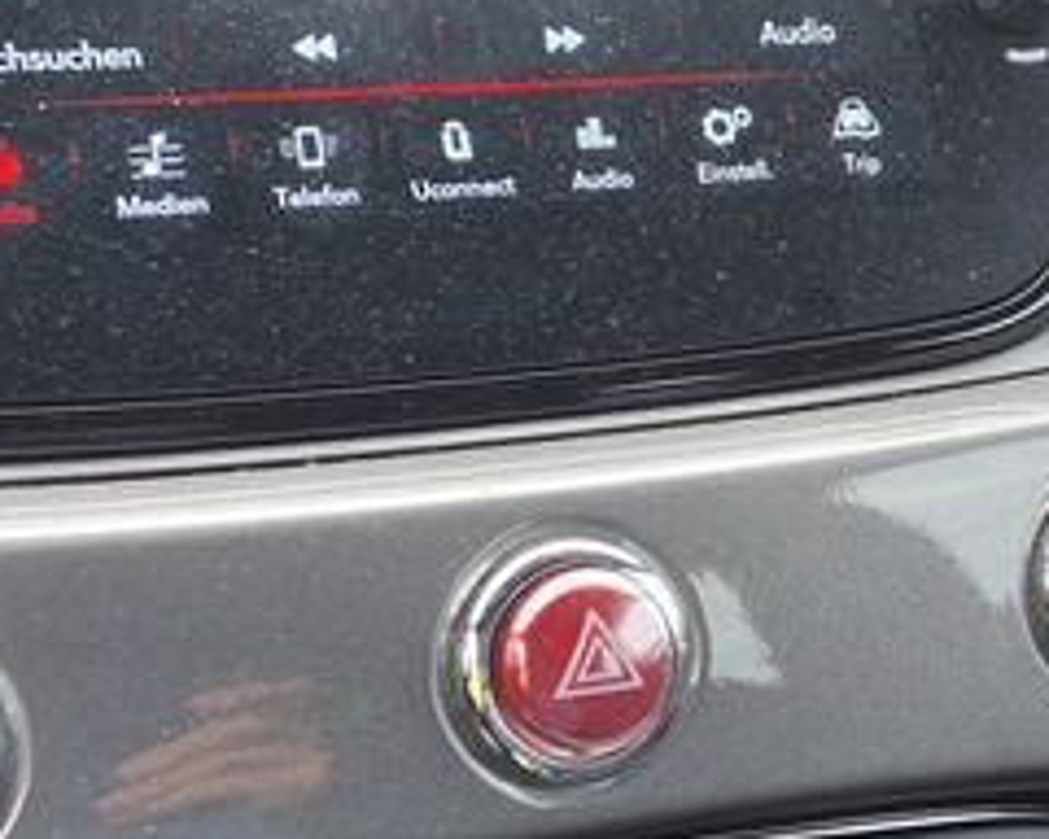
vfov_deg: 16.9
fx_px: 2825
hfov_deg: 20.9
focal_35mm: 91
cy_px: 485
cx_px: 787
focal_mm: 2.91
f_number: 1.9
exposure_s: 1/180
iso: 32
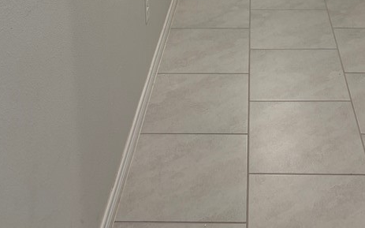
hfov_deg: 33.3
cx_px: 234
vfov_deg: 18.0
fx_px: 607
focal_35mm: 61
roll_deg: -0.4
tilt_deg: -11.5
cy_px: -151
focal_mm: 5.96
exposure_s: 1/60
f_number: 1.6
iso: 80
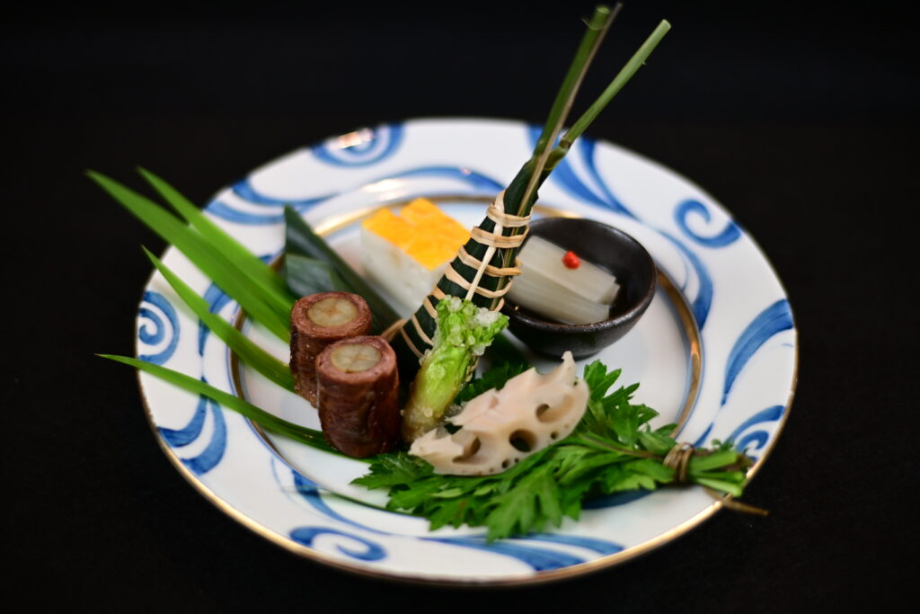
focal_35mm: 52
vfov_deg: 25.8
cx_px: 460
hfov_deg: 37.8
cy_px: 307
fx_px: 1342
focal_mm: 35
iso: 400
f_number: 1.6
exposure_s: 1/800
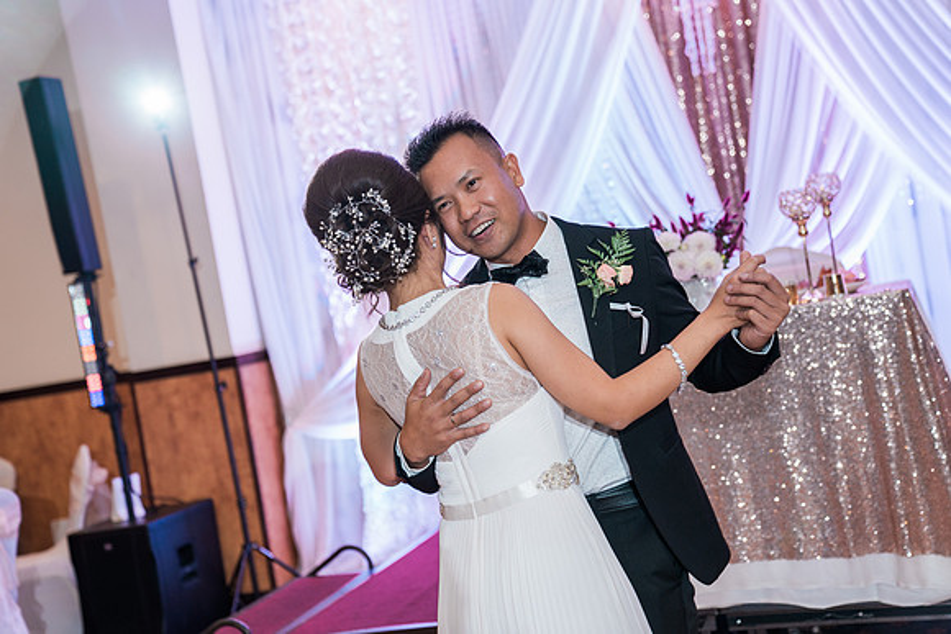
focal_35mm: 49
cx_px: 476
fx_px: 1295
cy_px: 317
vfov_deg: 27.5
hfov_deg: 40.3
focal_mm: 49
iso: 800
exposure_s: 1/160
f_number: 2.8
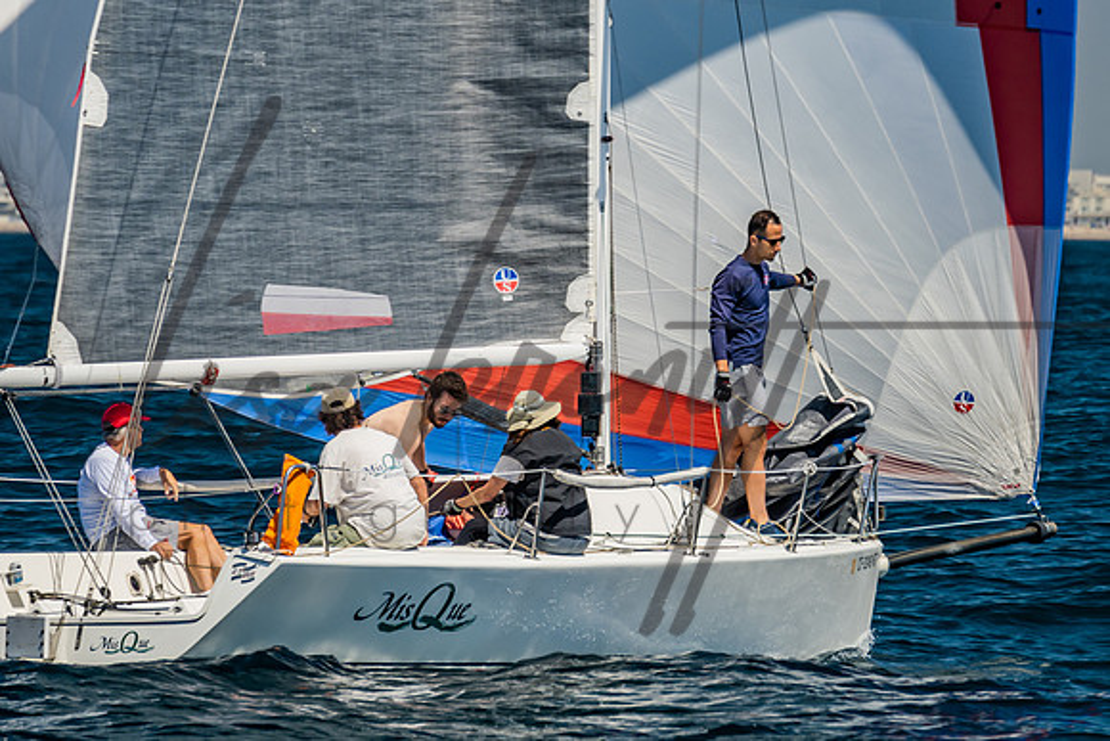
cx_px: 595
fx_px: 12150
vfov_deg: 3.5
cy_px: 165
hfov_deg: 5.2
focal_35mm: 394
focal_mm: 200
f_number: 6.3
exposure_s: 1/500
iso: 160
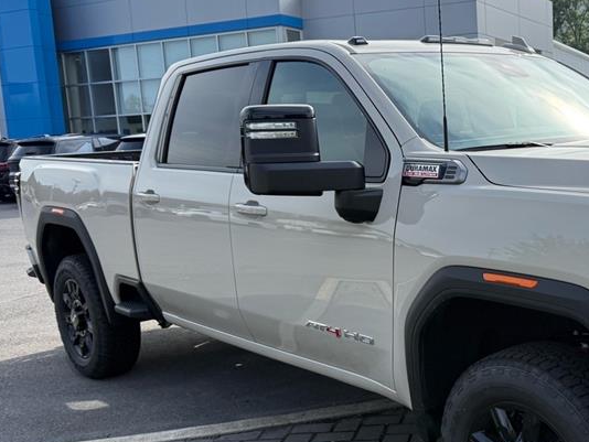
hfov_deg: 39.0
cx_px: 504
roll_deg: +1.5
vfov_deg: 31.4
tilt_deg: -5.8
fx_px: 783
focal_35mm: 46
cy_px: 273
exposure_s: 1/3425
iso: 100
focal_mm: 6.76
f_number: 1.78
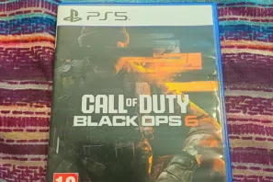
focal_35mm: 35
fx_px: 265
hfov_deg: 54.4
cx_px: 136
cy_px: 88
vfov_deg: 37.8
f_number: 1.8
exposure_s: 1/24
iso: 400
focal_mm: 4.65
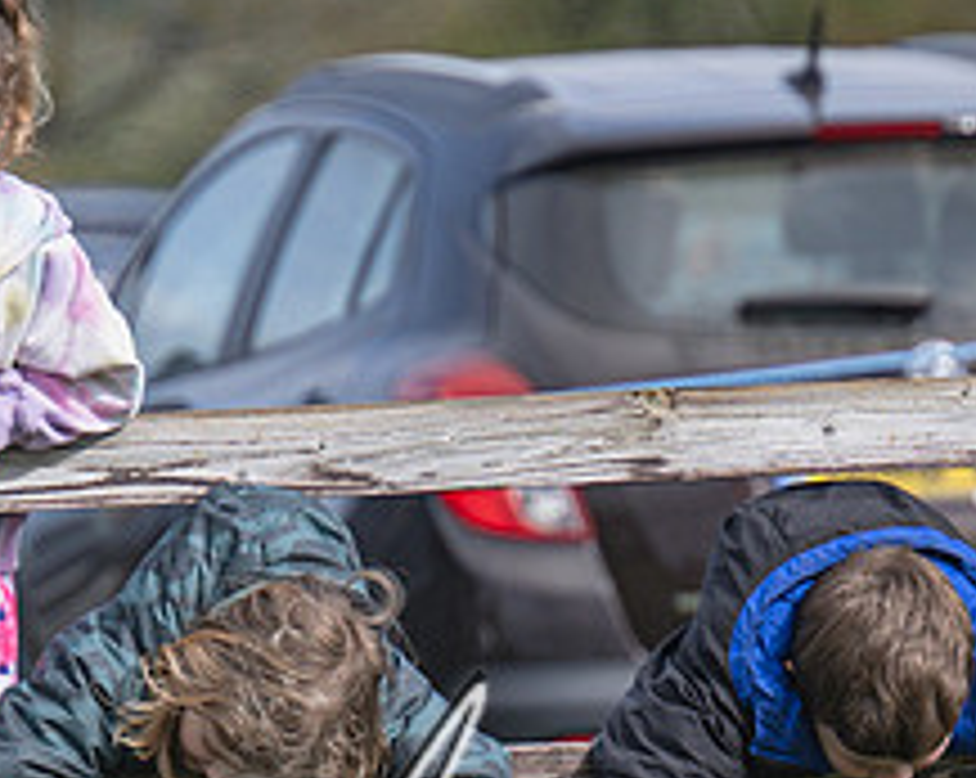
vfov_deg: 1.6
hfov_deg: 2.1
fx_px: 27145
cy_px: 928
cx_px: 446
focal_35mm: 941
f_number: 4
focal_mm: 175
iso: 100
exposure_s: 1/1000
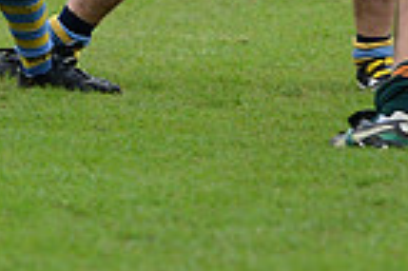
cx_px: 103
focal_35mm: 811
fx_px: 9181
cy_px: -267
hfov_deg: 2.5
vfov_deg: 1.7
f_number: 2.8
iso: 500
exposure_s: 1/500
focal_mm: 200
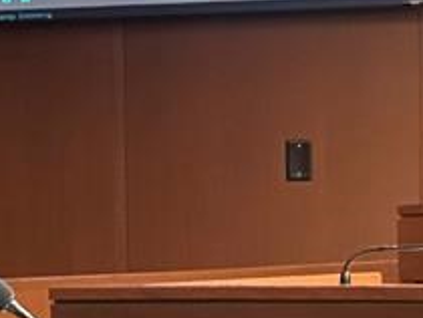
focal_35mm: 238
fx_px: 2912
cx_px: -70
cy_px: 429
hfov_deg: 8.2
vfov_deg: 6.2
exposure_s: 1/41
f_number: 2.8
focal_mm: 9
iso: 1250
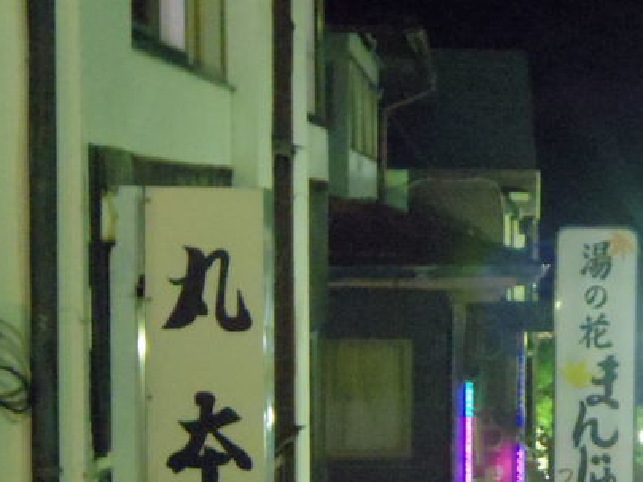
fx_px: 2210
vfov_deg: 12.4
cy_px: 358
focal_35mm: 119
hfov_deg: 15.9
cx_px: 770
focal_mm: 8.5
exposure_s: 1/50
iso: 3200
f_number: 1.9
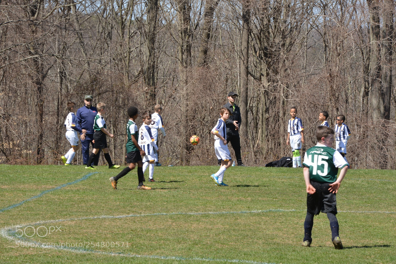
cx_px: 198
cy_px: 132
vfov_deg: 6.9
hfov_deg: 10.3
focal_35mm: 200
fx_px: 2200
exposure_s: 1/100
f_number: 22
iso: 500
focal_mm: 200
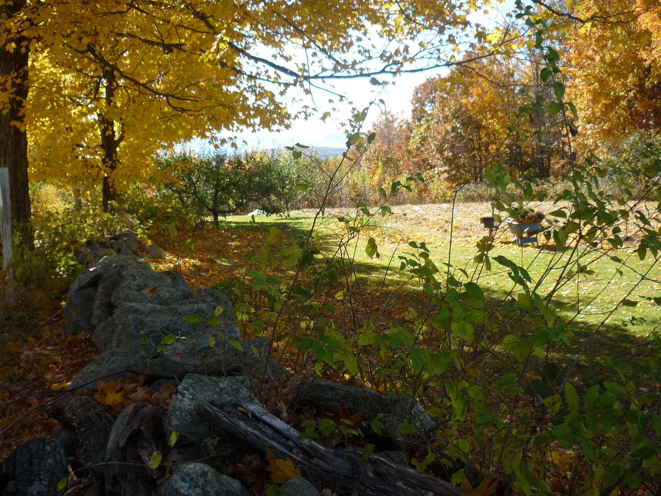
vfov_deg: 33.6
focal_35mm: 43
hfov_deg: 43.9
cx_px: 330
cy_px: 248
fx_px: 821
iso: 80
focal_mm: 5.5
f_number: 2.8
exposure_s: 1/400
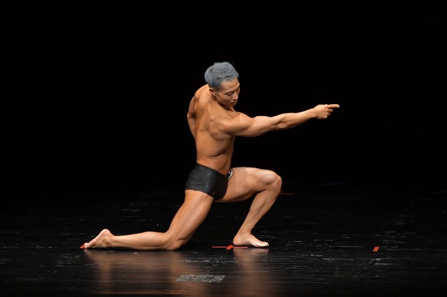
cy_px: 148
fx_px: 3909
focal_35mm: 315
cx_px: 224
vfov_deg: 4.4
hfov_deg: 6.5
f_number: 5.6
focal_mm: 210
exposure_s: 1/400
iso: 3200
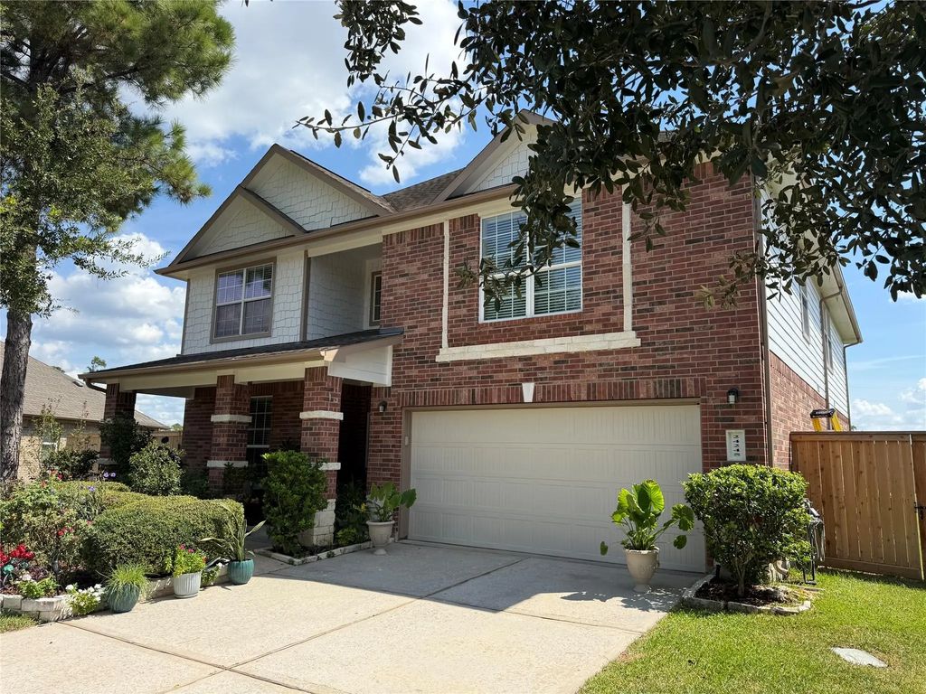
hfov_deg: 71.6
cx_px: 463
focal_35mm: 24
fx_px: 642
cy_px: 347
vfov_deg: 56.8
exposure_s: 1/3425
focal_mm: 6.76
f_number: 1.78
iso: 80
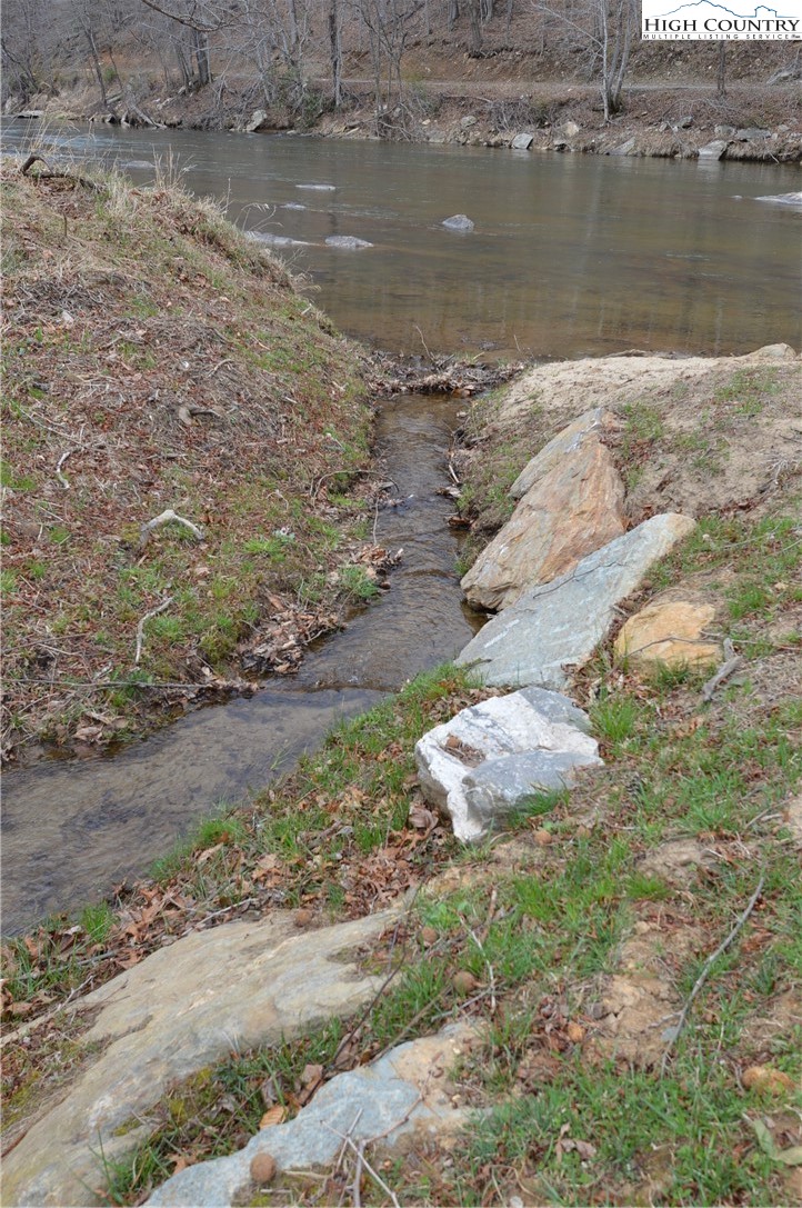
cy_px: 604
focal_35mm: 30
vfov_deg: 62.0
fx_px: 1005
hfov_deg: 43.5
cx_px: 401
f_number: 6.3
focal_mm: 20
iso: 100
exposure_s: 1/160
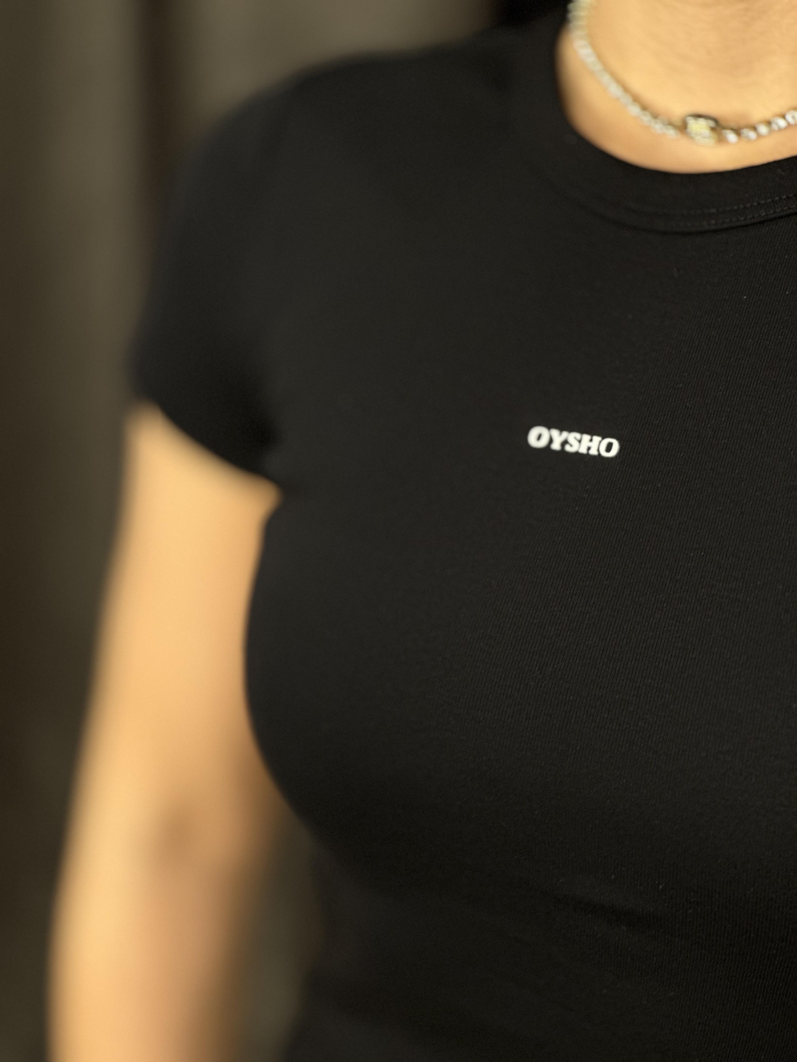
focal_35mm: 77
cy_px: 531
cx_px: 398
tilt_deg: -16.4
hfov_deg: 19.1
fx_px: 2364
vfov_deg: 25.3
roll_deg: -1.5
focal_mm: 9
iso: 200
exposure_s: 1/33
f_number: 2.8
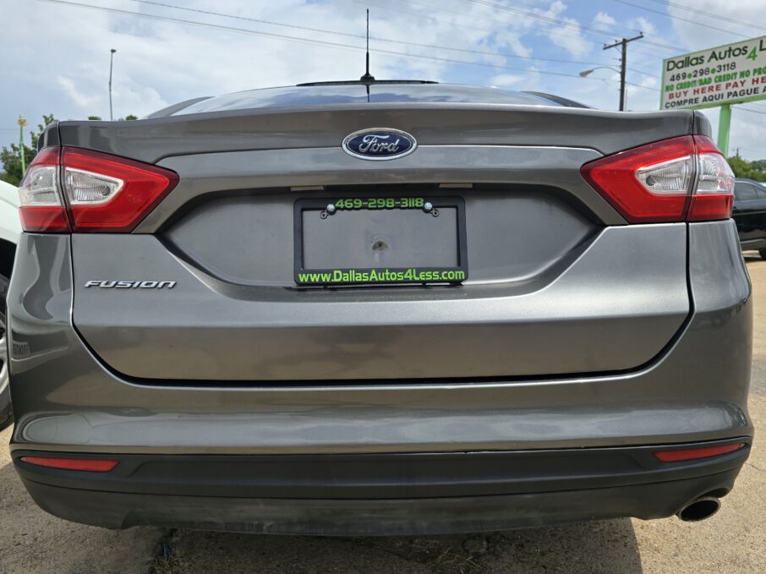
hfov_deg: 67.3
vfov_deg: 53.0
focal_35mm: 26
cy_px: 292
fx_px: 575
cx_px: 358
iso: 12
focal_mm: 6.3
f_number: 1.7
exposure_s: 1/1078
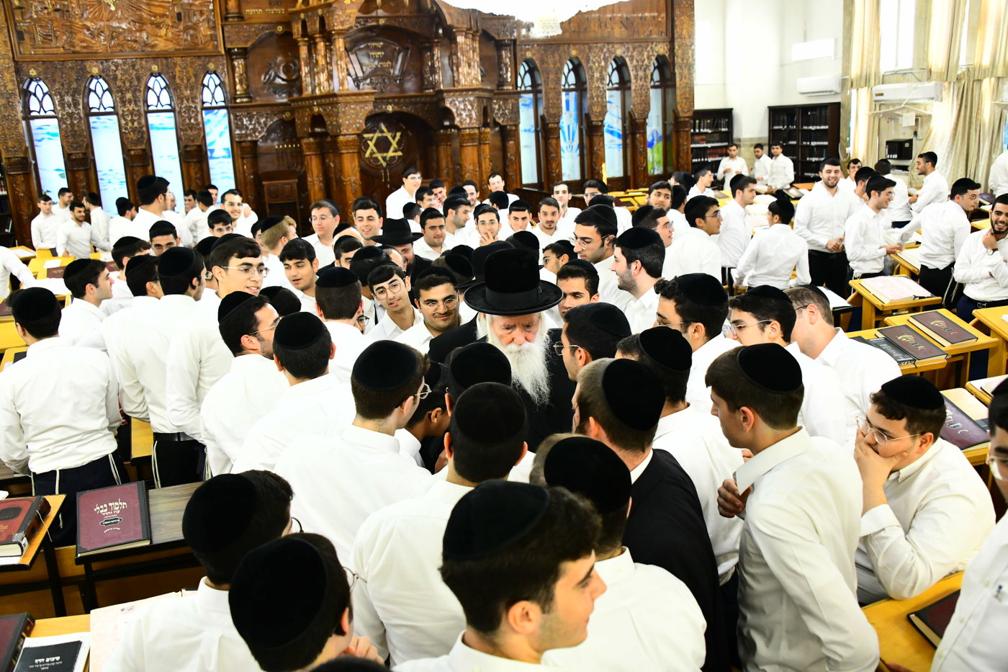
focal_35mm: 32
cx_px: 504
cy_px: 336
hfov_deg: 58.7
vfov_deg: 41.1
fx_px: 896
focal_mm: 32
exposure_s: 1/200
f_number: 5.6
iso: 4000
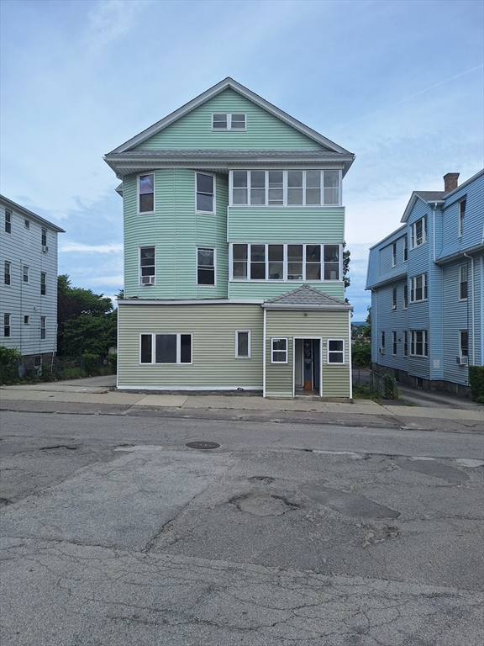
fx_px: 429
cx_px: 242
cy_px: 323
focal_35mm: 23
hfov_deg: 58.9
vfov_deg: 73.9
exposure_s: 1/3185
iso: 40
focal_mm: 5.54
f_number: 1.8
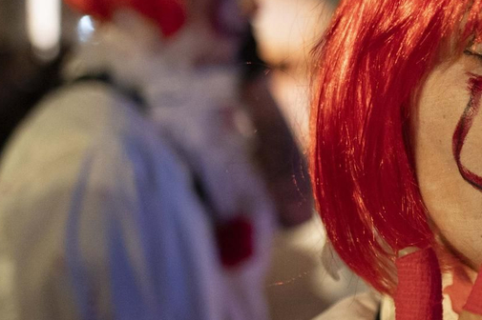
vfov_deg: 17.8
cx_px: 569
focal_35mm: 76
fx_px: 1017
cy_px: 89
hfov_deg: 24.3
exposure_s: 1/500
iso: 3200
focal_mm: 24
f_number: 1.4
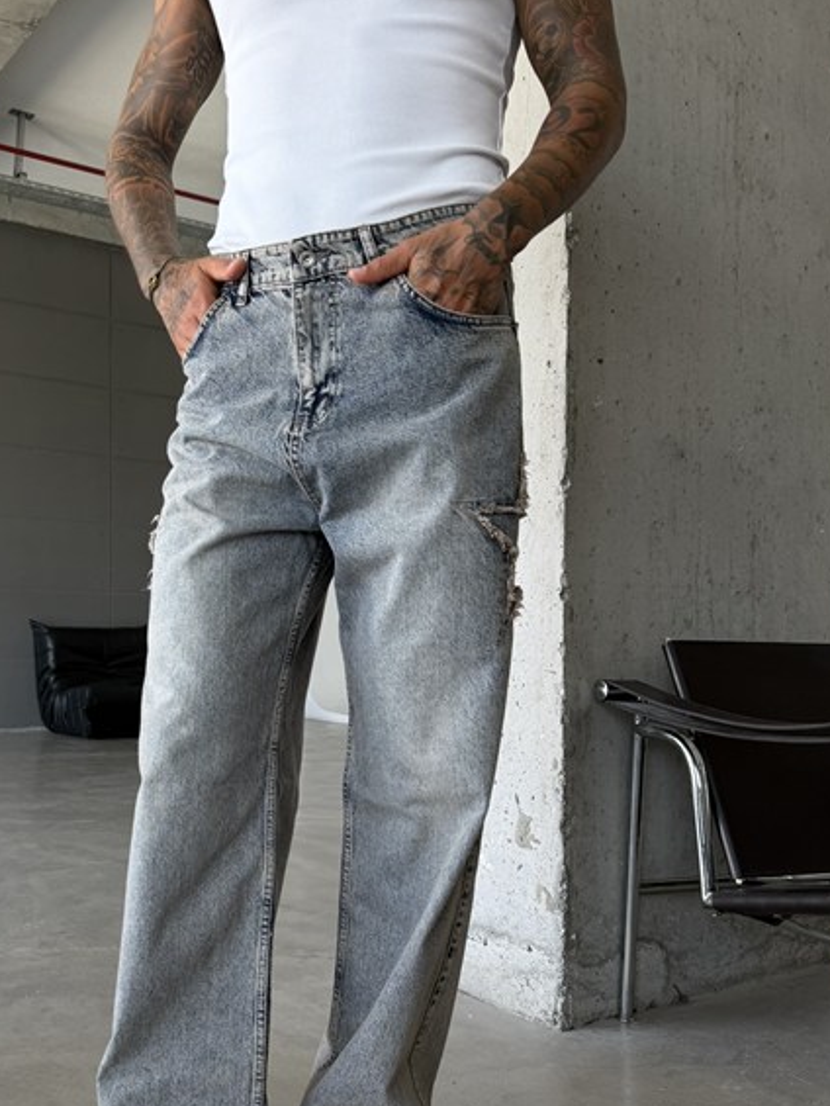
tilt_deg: -0.6
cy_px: 646
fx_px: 1087
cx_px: 284
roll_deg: -0.2
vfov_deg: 53.7
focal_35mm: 34
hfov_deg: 41.3
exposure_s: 1/121
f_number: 1.78
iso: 100
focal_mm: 6.76
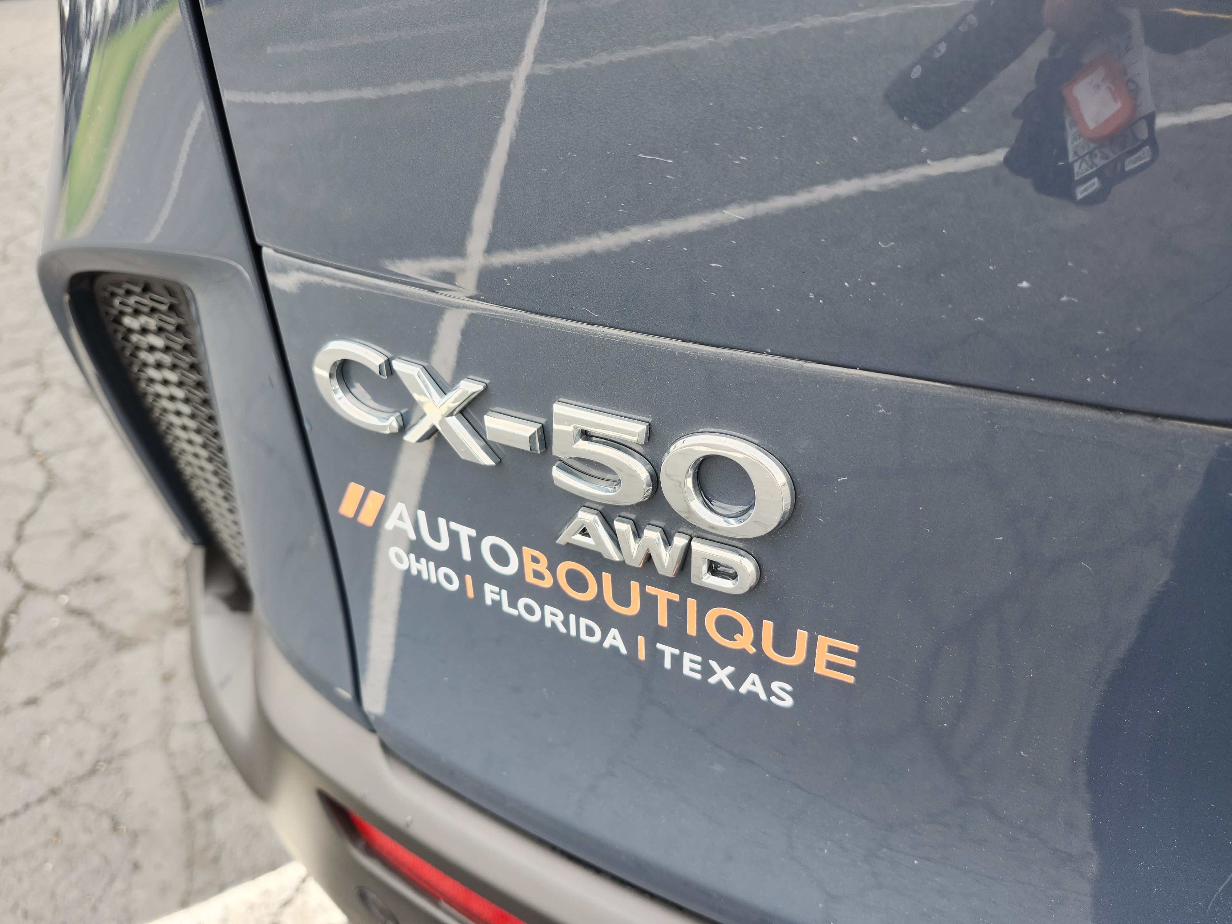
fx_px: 819
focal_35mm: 23
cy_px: 462
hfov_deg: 73.9
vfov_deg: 58.9
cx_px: 616
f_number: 1.8
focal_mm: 5.54
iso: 64
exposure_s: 1/180
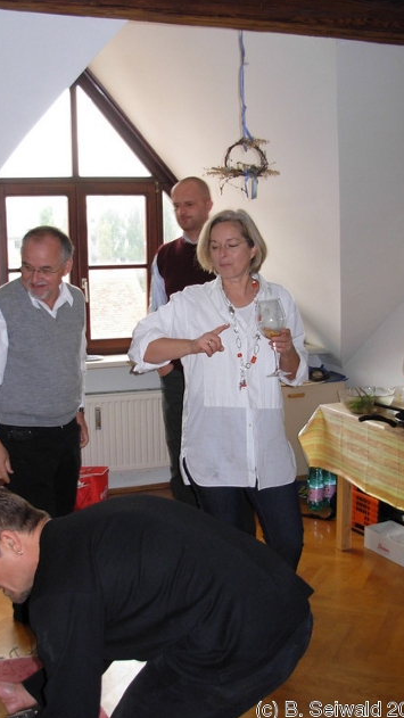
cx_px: 158
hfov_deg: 28.3
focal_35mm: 42
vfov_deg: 48.4
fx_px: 800
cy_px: 357
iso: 141
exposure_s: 1/40.3
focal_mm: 6.3
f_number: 2.9
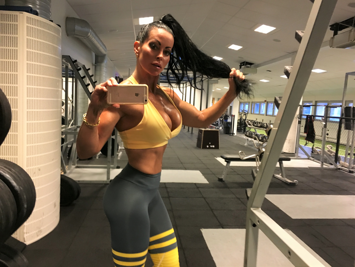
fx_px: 297
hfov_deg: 61.7
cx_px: 178
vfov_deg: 48.2
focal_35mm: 29
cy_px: 134
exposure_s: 1/17
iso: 200
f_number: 2.2
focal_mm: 4.15
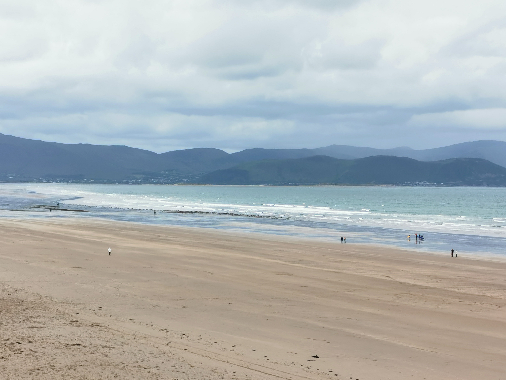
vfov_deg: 19.9
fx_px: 1082
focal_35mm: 74
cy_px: 190
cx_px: 253
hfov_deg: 26.3
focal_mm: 5.56
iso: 50
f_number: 1.6
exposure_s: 1/2632
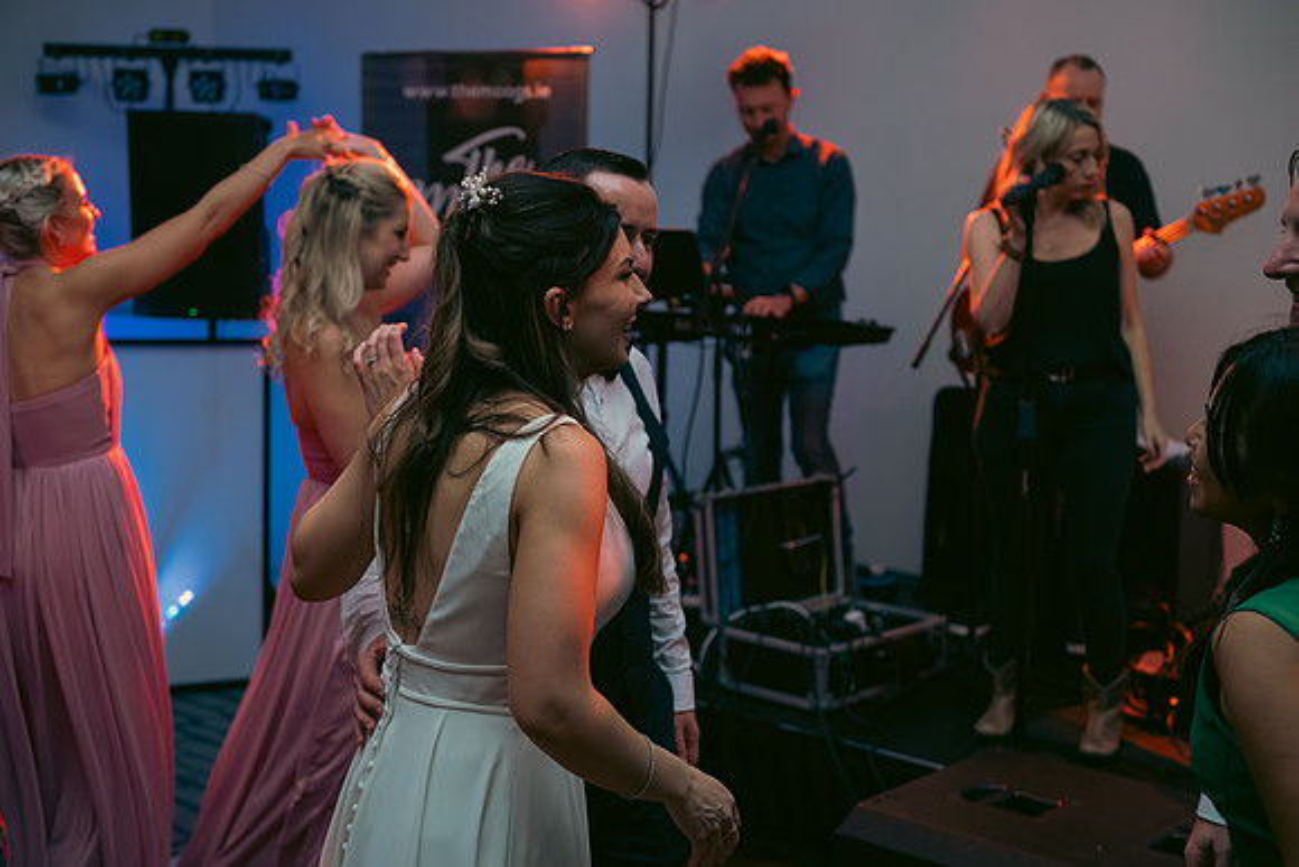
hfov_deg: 41.1
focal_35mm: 48
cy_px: 434
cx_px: 650
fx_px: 1732
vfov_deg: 28.1
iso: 800
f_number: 3.5
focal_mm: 48
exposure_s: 1/160
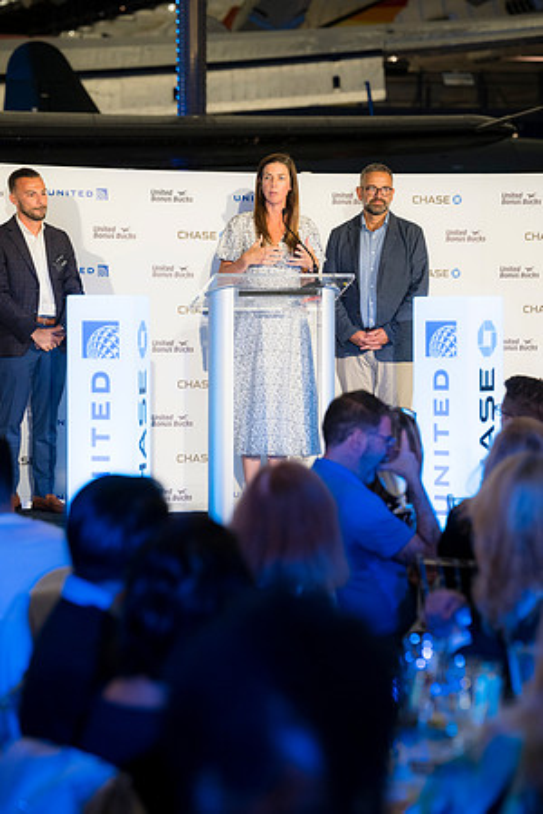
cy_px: 407
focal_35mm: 123
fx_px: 2783
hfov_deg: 11.1
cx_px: 272
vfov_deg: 16.7
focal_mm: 123
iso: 1800
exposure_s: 1/80
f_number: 4
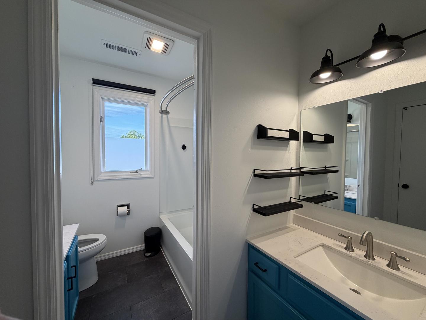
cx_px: 213
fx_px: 172
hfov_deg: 102.1
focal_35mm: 14
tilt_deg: -2.7
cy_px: 160
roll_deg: -0.3
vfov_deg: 85.7
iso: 125
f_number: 2.2
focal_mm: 2.22
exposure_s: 1/120
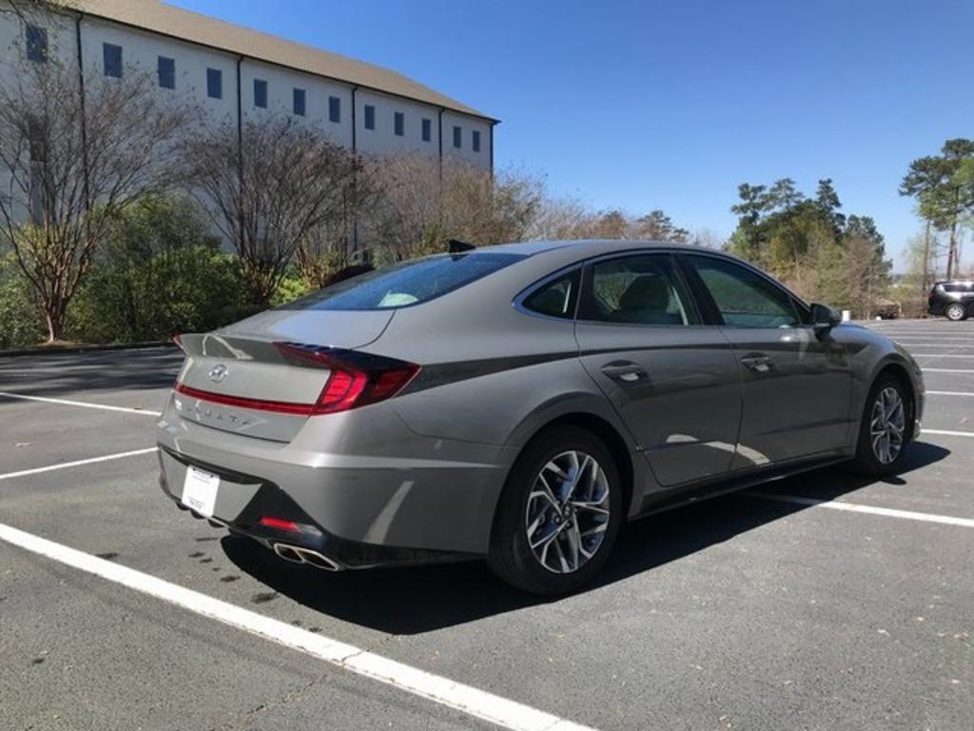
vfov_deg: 49.7
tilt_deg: -4.2
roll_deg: -0.5
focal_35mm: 28
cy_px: 366
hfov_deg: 63.4
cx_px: 487
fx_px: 788
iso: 20
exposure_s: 1/1497
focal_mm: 3.99
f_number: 1.8
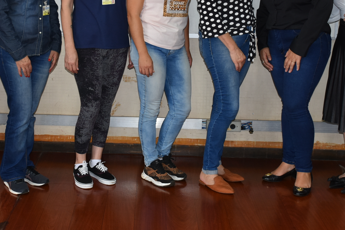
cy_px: 42
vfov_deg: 20.4
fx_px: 633
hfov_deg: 30.4
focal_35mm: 66
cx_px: 131
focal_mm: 24
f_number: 3.8
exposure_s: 1/60
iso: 400
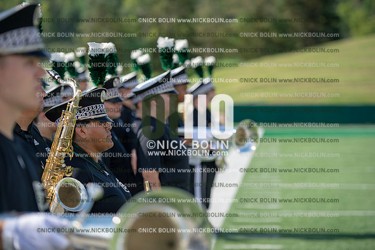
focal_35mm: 122
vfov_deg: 11.2
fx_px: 1270
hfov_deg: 16.8
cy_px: 125
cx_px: 188
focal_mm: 122
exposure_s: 1/2000
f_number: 2.8
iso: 160
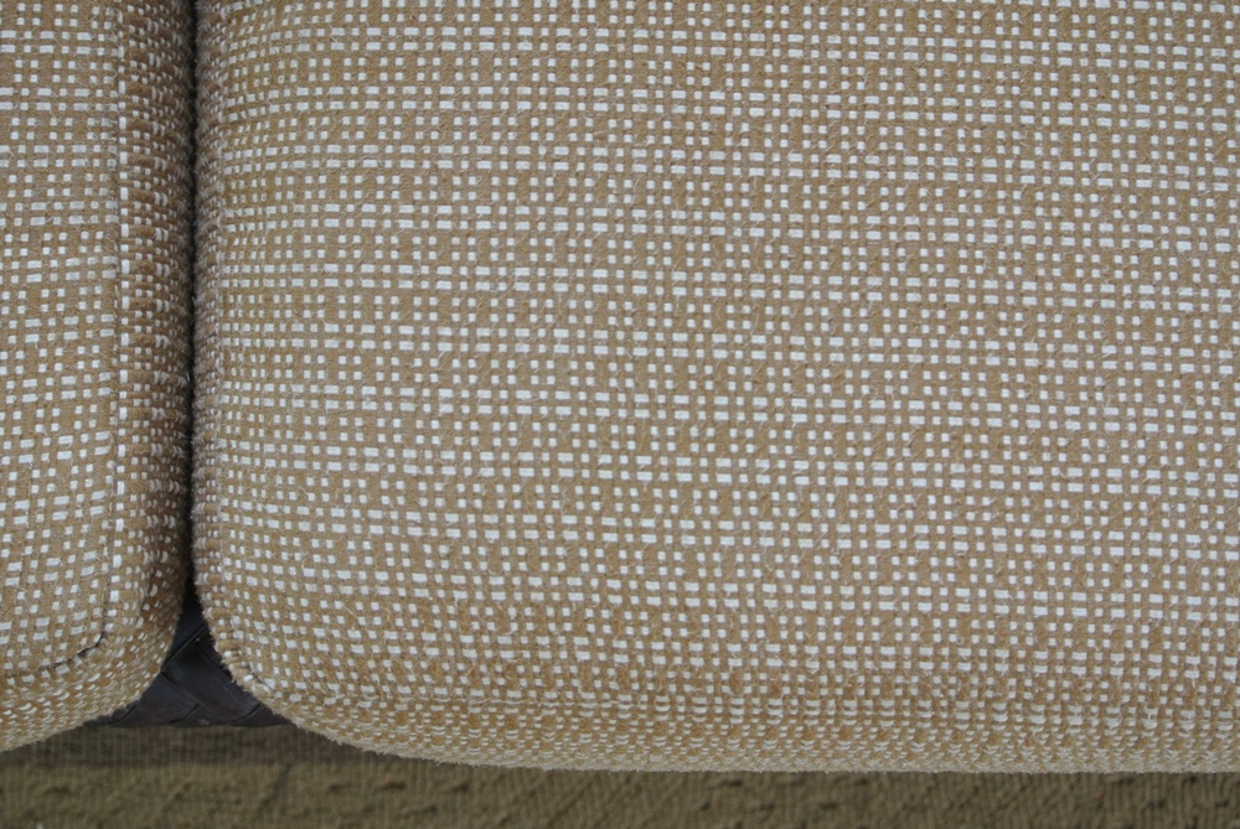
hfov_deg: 31.9
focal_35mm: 63
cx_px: 620
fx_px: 2172
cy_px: 414
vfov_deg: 21.6
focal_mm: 23.6
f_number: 5
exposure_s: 1/60
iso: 450
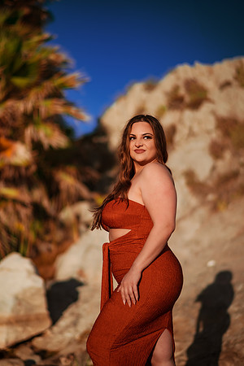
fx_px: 590
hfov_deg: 23.4
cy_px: 183
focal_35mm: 58
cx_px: 122
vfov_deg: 34.5
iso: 100
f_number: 1.4
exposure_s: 1/8000
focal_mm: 58
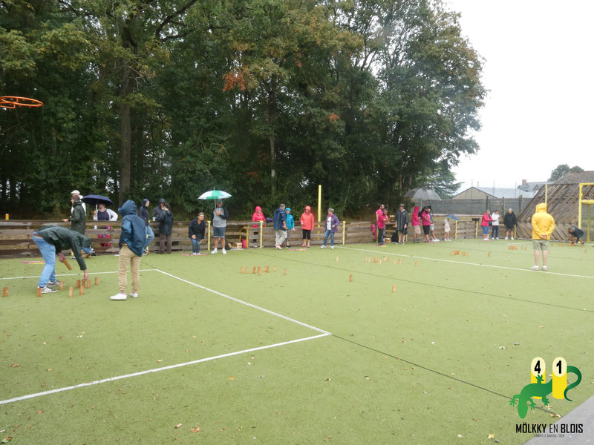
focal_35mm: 24
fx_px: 412
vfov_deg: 56.8
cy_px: 222
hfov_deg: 71.6
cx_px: 297
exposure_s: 1/60
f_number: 8
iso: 160
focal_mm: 4.3
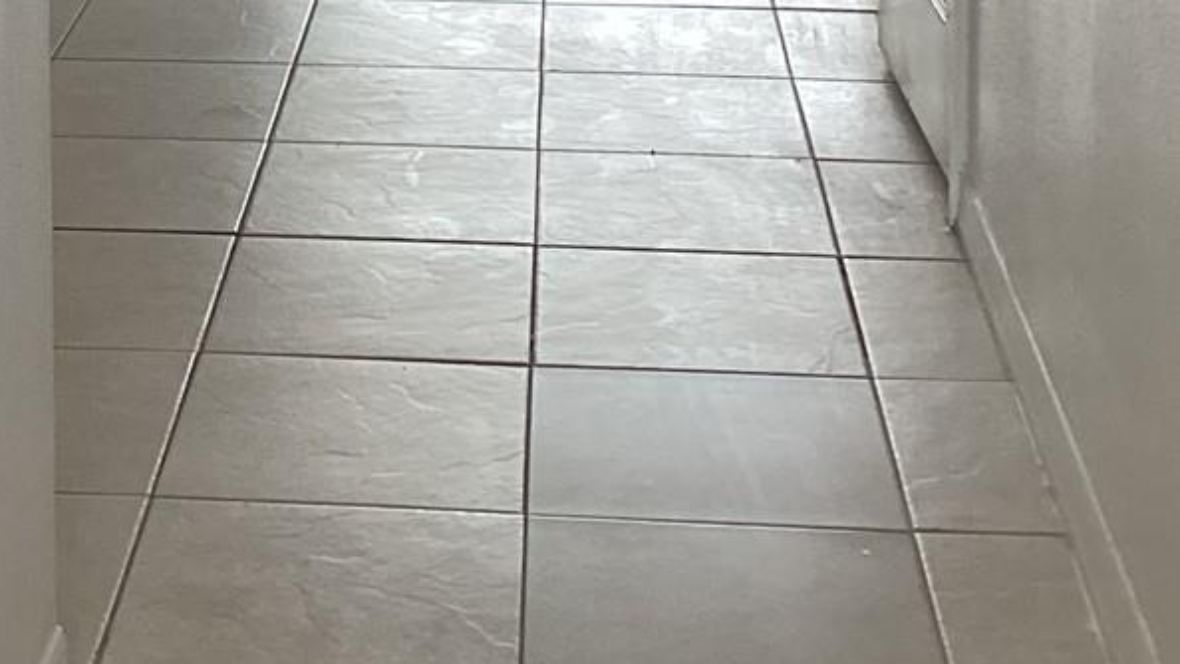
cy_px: -445
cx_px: 276
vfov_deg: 12.4
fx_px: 2847
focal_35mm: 91
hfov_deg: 23.2
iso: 100
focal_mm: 3.3
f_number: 2.4
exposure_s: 1/60
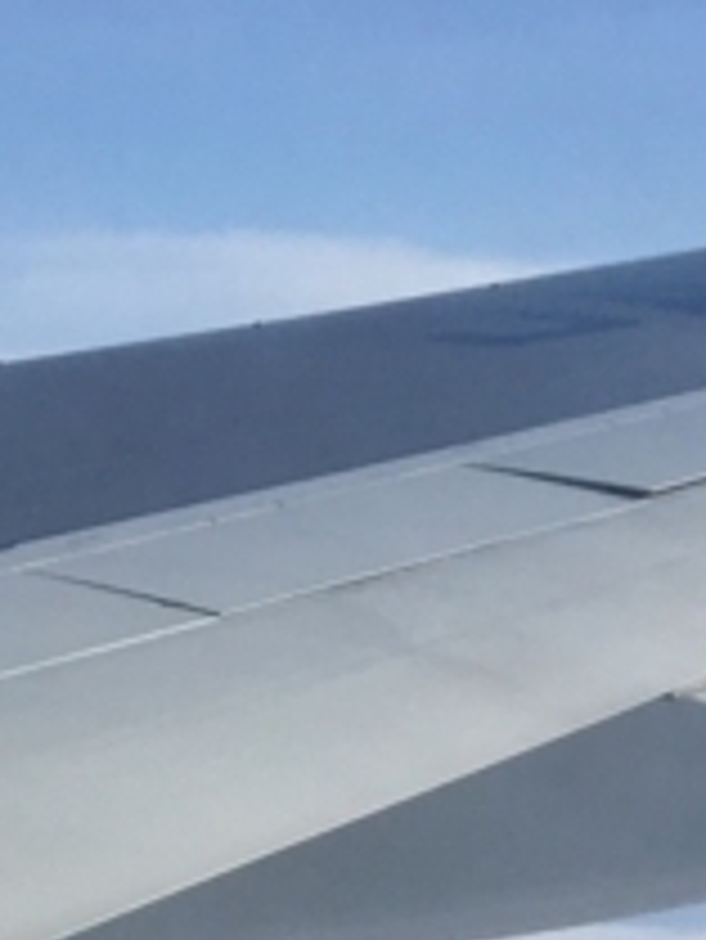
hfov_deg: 10.4
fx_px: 3858
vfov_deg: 11.6
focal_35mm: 142
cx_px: 229
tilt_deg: -24.1
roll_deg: -0.1
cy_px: 2195
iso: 25
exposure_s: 1/2198
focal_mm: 4.15
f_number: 2.2
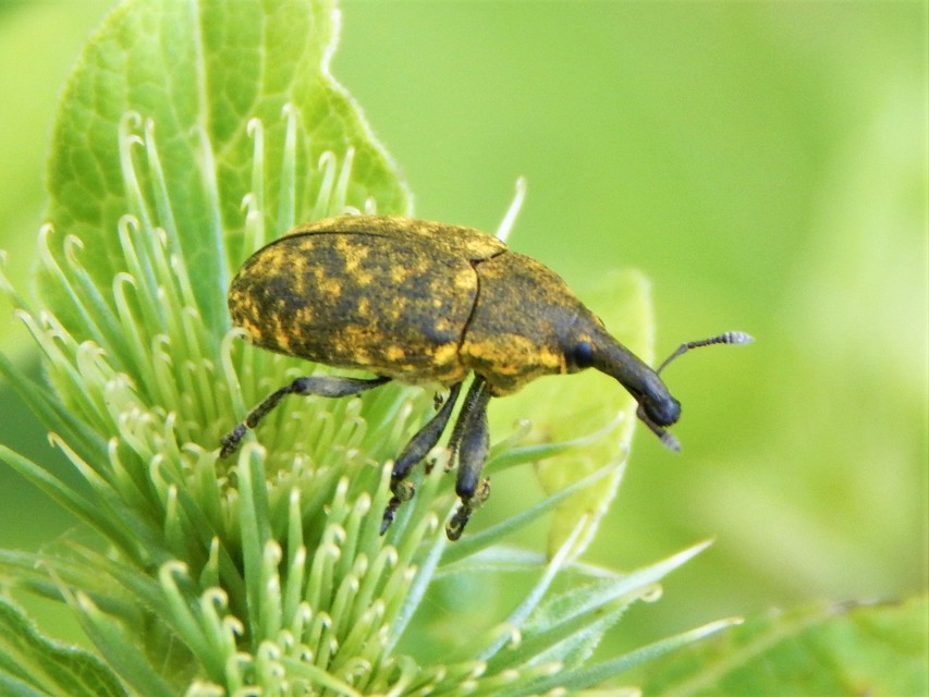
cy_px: 348
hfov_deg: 8.5
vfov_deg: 6.4
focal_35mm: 232
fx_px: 6227
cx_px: 464
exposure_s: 1/30
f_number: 5.6
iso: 180
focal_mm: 41.7
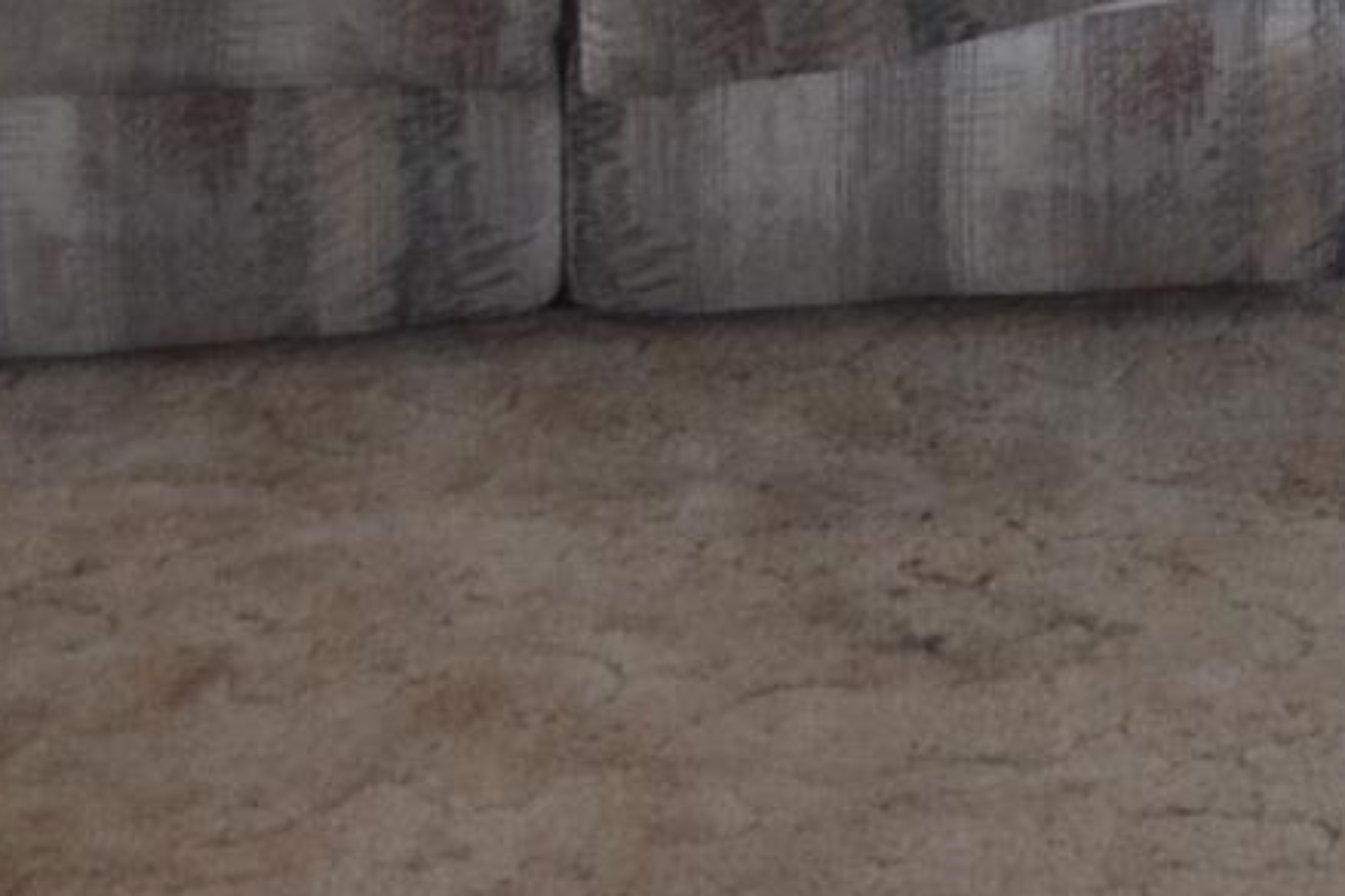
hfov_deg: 13.2
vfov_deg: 9.1
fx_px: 5305
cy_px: -887
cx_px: 2322
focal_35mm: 142
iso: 280
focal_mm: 18
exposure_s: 1/125
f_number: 4
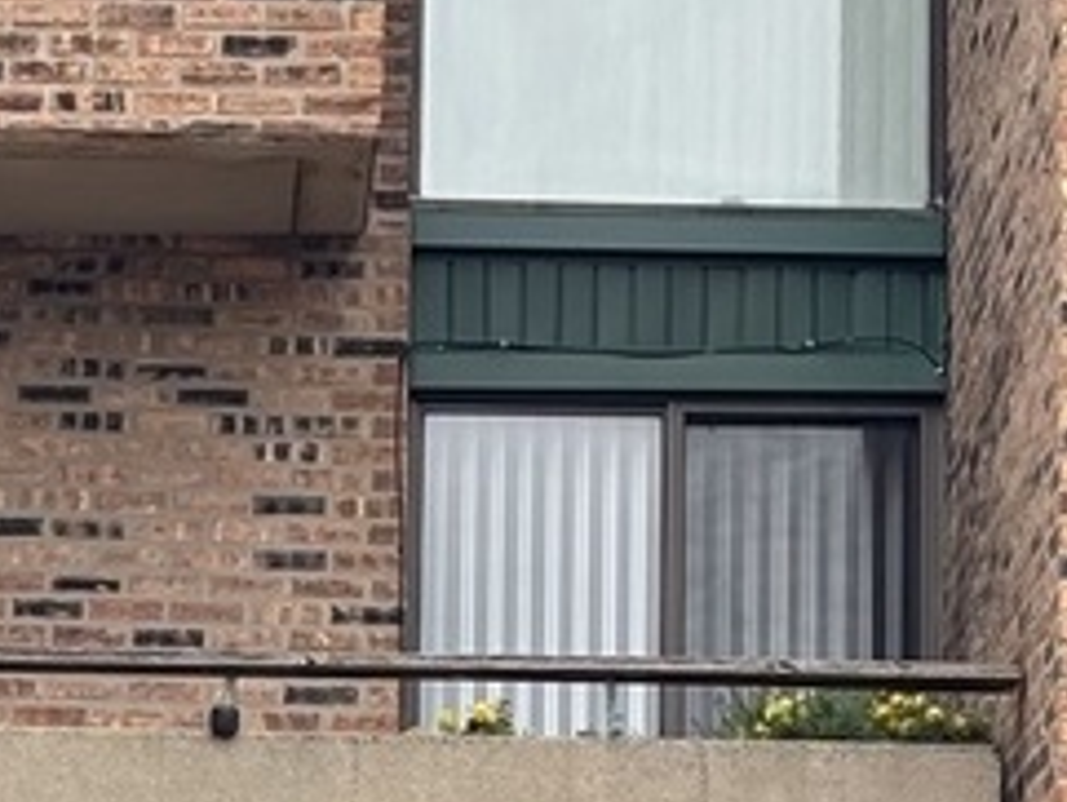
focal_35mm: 233
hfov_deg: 8.4
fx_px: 7186
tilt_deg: +8.8
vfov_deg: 6.3
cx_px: -71
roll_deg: -1.9
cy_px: 957
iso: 32
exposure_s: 1/466
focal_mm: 5.96
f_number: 1.6
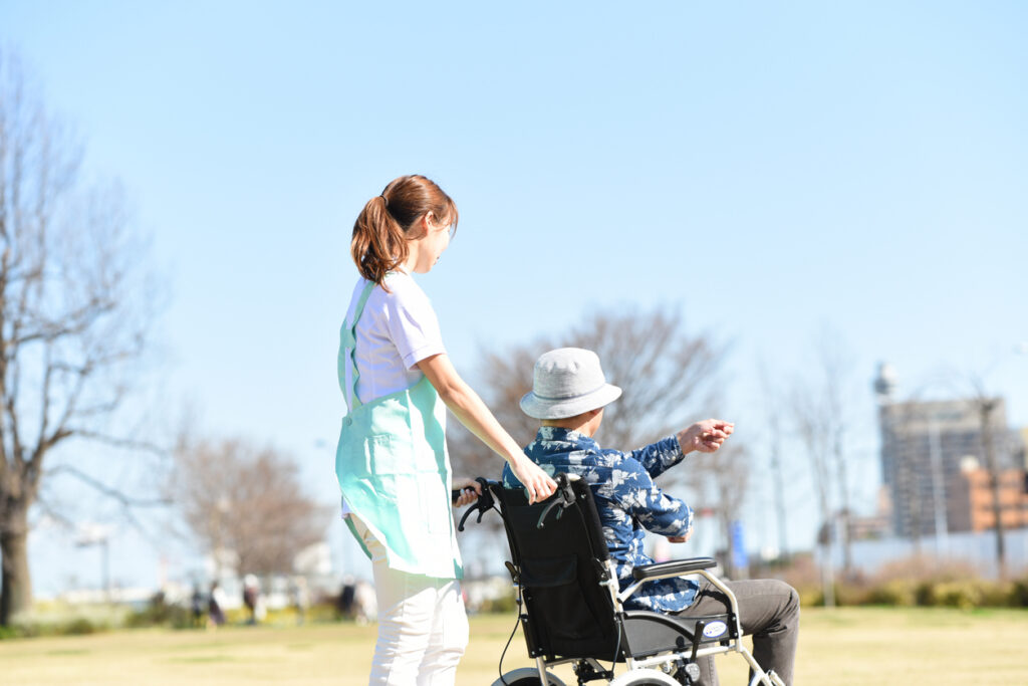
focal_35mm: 105
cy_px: 343
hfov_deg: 19.5
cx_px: 514
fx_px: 2999
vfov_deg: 13.0
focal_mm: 105
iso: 100
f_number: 3.3
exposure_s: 1/750
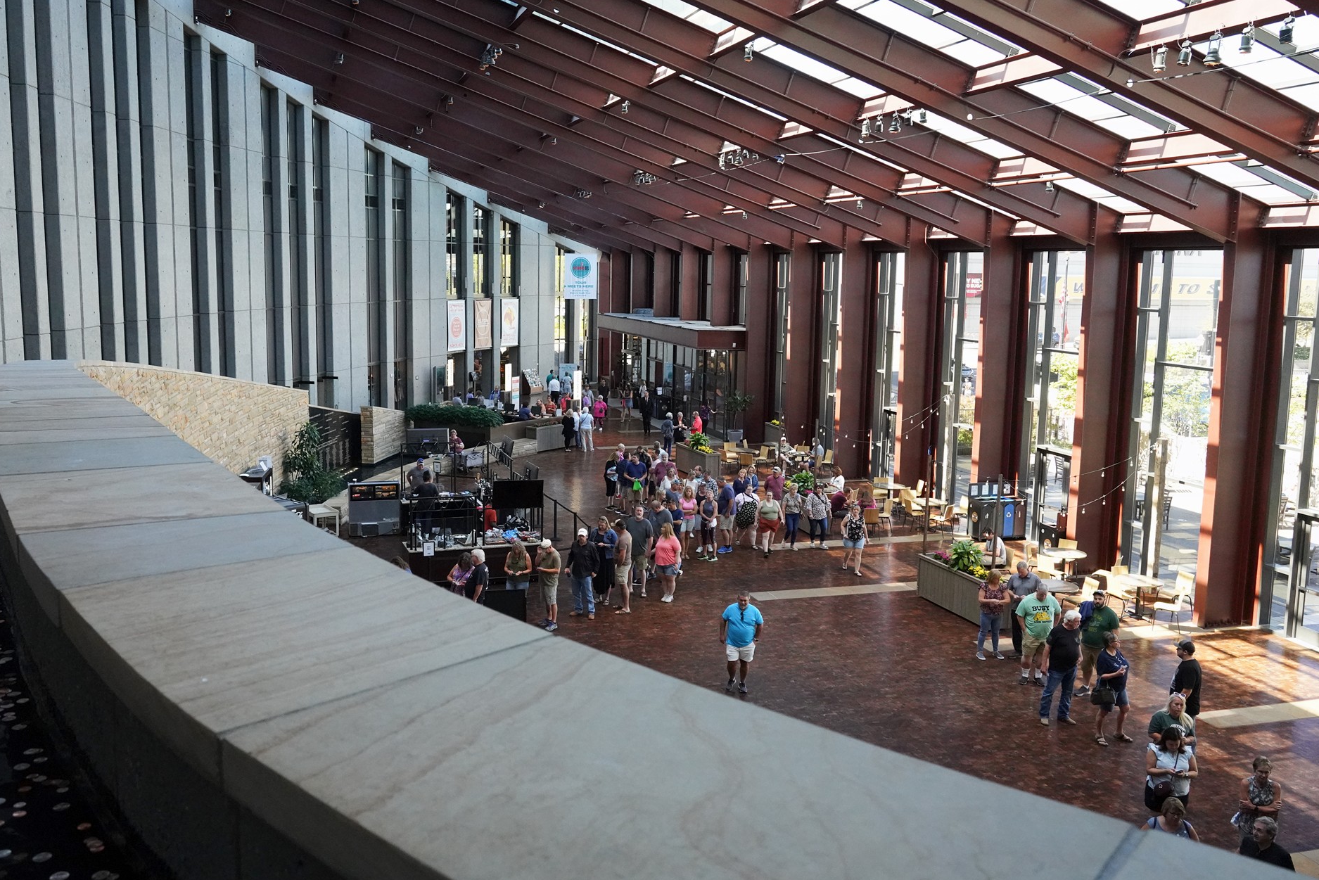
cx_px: 634
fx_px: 1173
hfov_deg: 58.7
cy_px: 423
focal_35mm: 32
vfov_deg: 41.1
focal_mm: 30
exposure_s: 1/100
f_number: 8
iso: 6400
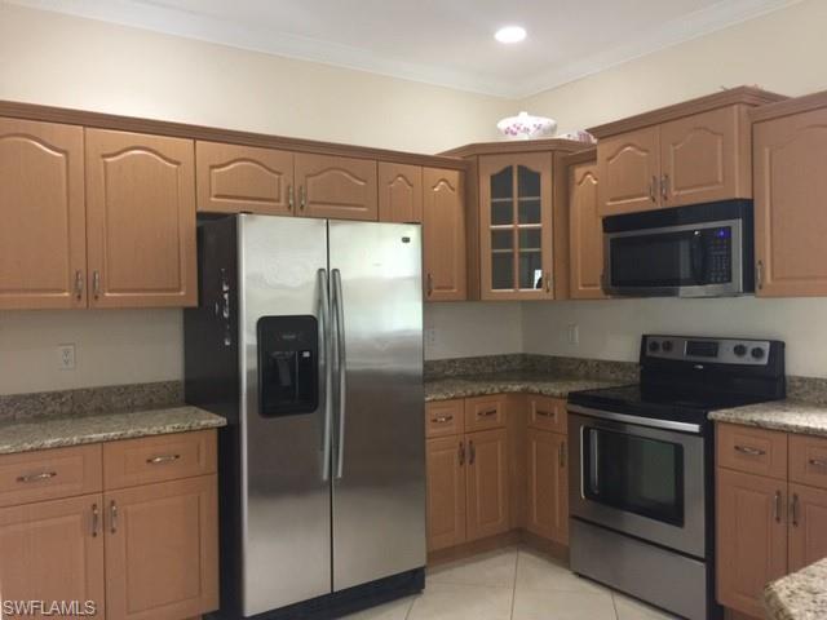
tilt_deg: -1.9
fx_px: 693
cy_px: 310
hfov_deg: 61.7
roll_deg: -0.1
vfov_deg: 48.2
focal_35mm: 29
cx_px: 414
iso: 125
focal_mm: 4.15
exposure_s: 1/15
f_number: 2.2
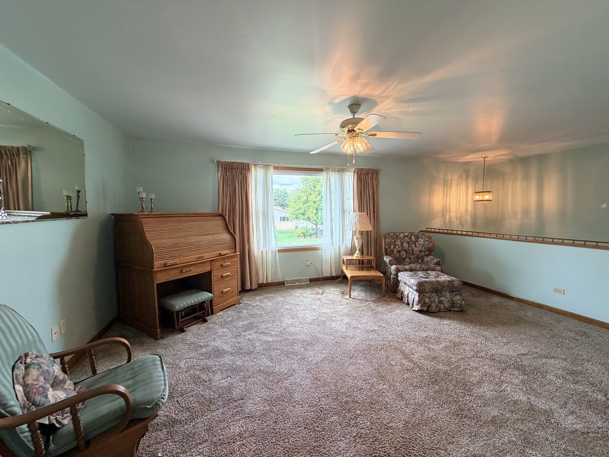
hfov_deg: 102.1
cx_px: 304
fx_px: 246
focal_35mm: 14
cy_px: 228
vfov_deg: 85.7
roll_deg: +0.7
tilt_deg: -3.9
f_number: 2.2
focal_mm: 2.22
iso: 160
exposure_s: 1/60
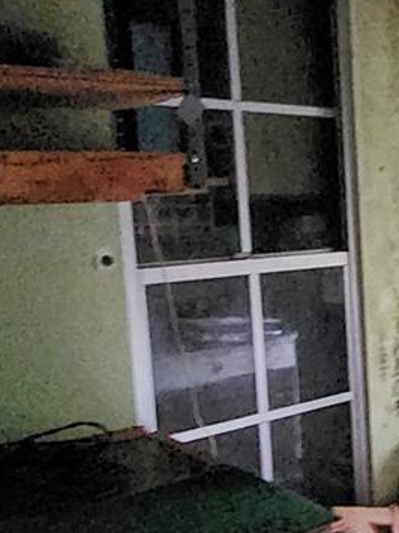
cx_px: 424
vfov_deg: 42.8
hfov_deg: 29.9
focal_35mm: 44
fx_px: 677
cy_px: 308
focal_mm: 2.2
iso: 1600
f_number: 2.2
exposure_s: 1/24
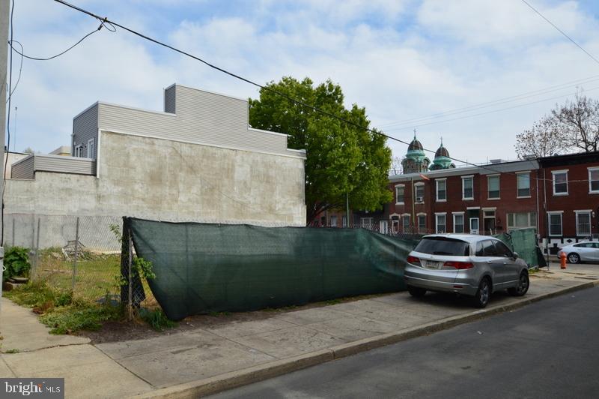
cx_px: 300
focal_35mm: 26
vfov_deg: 50.3
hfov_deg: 70.5
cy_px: 200
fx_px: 424
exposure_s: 1/500
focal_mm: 17
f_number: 11
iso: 360
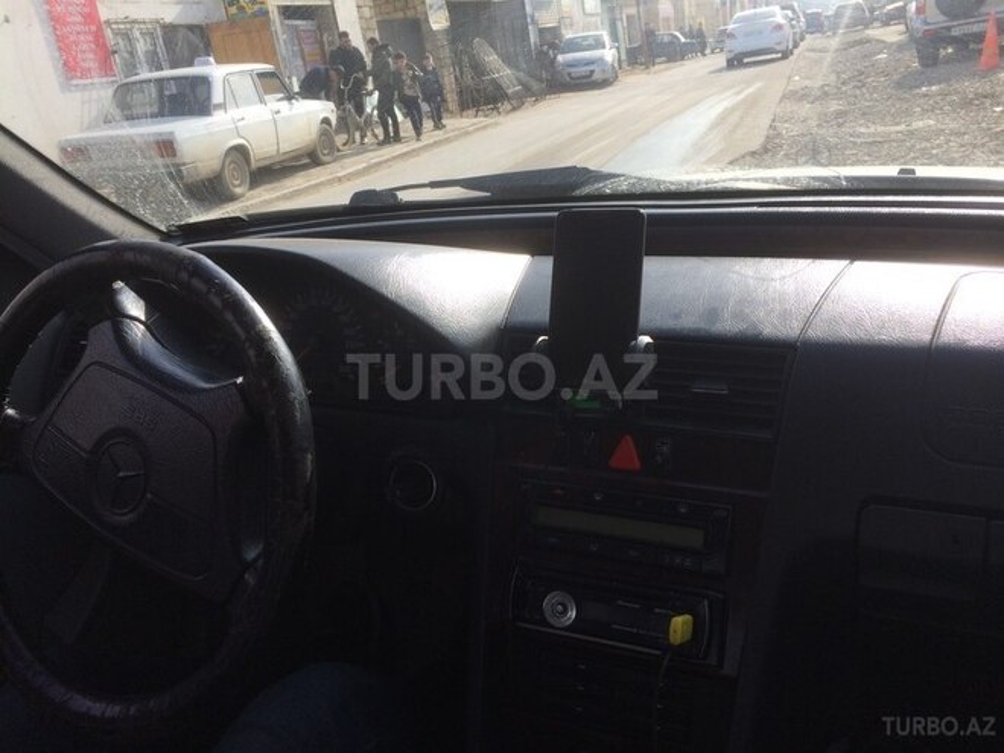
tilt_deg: -18.8
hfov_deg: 61.7
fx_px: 841
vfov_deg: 48.2
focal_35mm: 29
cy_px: 376
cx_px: 502
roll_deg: +9.4
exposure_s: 1/662
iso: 32
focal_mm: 4.15
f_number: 2.2
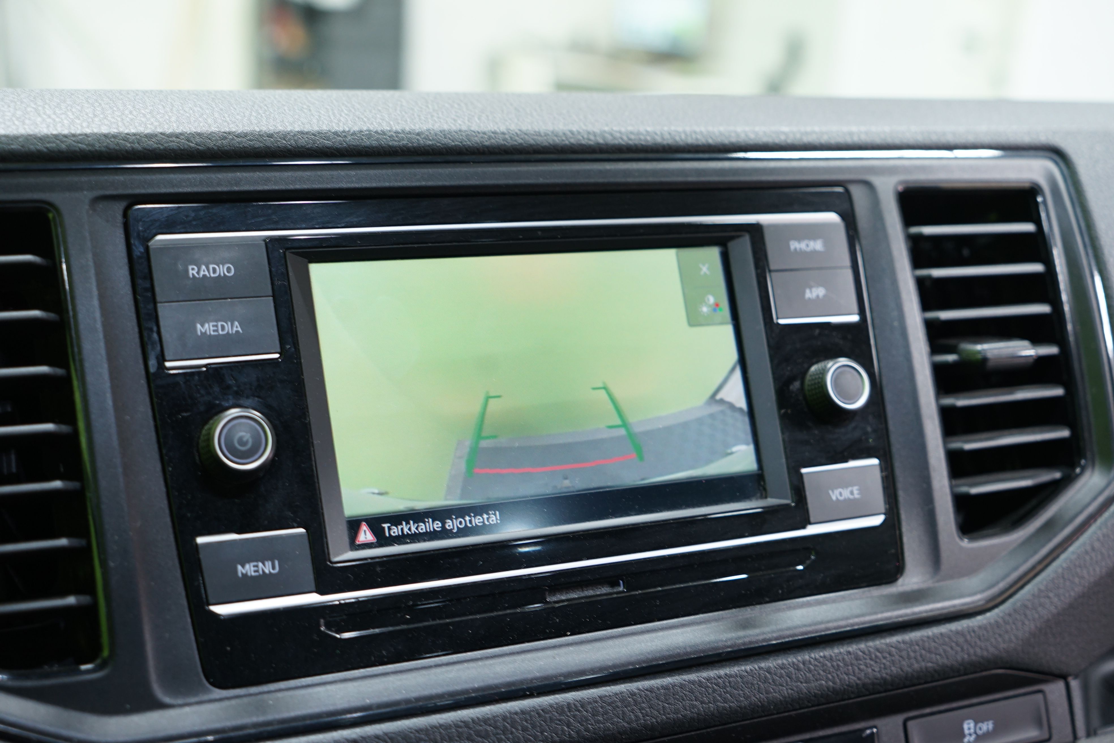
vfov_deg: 29.2
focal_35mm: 46
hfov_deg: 42.7
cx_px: 557
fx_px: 1423
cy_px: 372
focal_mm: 46
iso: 800
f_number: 4.5
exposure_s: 1/20
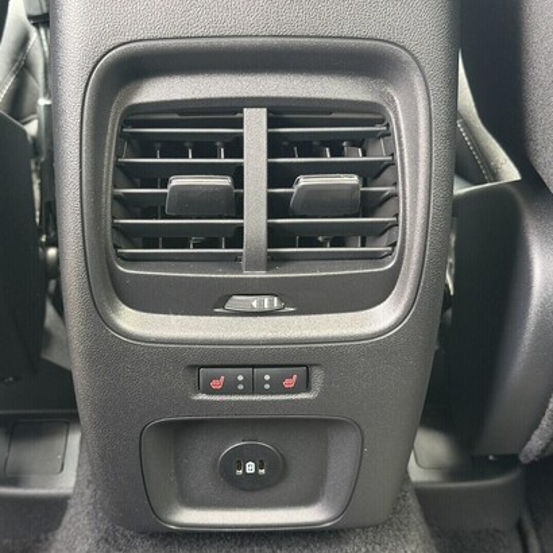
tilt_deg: -34.4
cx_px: 235
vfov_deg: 30.0
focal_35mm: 57
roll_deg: -0.7
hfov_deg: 30.0
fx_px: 1030
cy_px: 276
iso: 250
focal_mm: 6.76
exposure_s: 1/49
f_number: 1.78
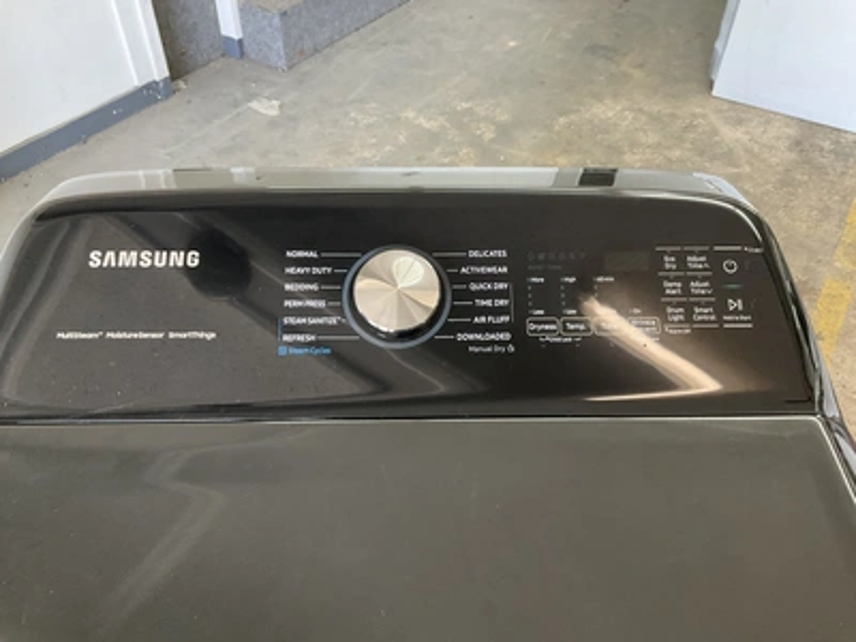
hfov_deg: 61.7
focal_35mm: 29
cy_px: 321
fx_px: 717
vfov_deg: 48.2
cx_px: 428
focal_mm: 3
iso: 200
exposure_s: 1/60
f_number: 1.8
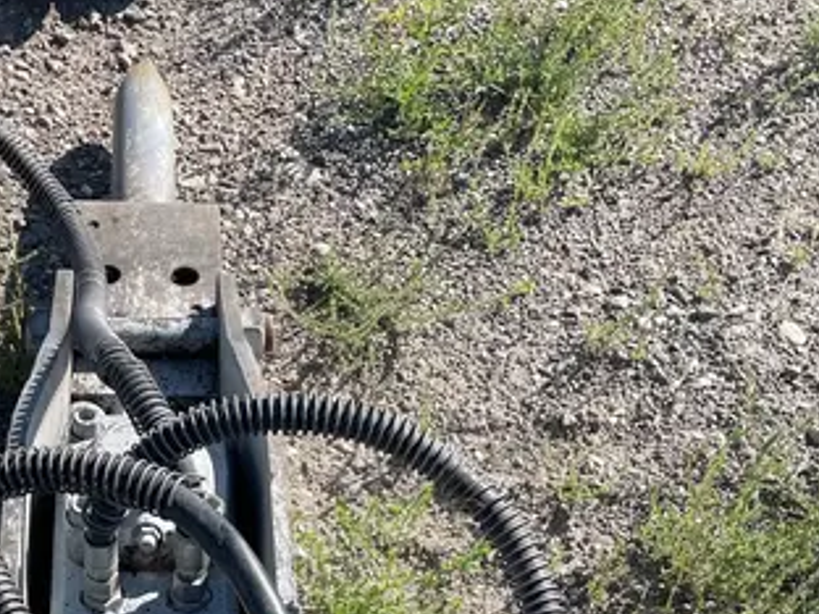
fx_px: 1443
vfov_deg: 22.0
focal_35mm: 61
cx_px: 155
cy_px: 754
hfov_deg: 30.8
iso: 50
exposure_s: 1/2353
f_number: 1.6
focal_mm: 4.2
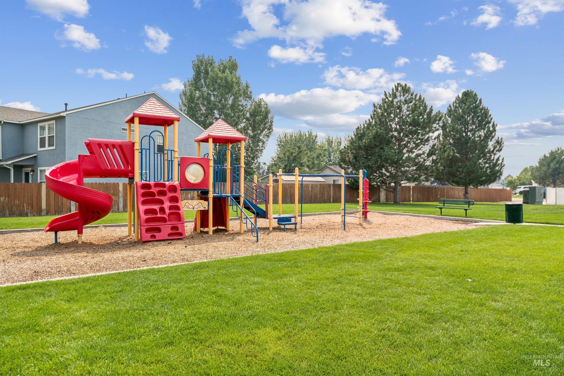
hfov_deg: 76.1
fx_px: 360
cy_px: 188
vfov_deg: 55.1
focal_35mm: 23
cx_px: 282
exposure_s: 1/800
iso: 100
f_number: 4.5
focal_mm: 23
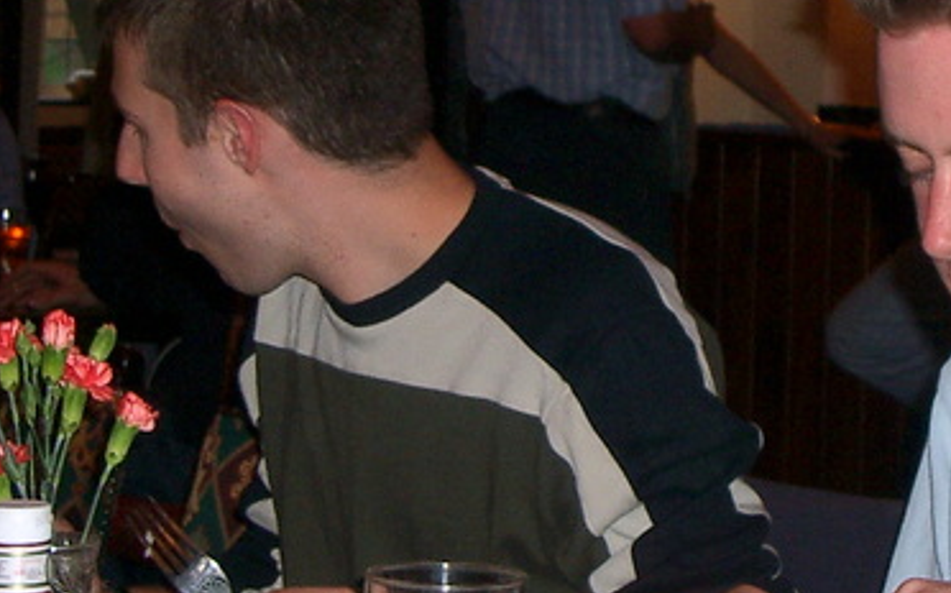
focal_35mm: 140
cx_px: 598
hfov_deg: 14.9
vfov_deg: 9.3
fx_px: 3626
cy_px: 87
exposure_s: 1/40
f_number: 3.5
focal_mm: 10.2
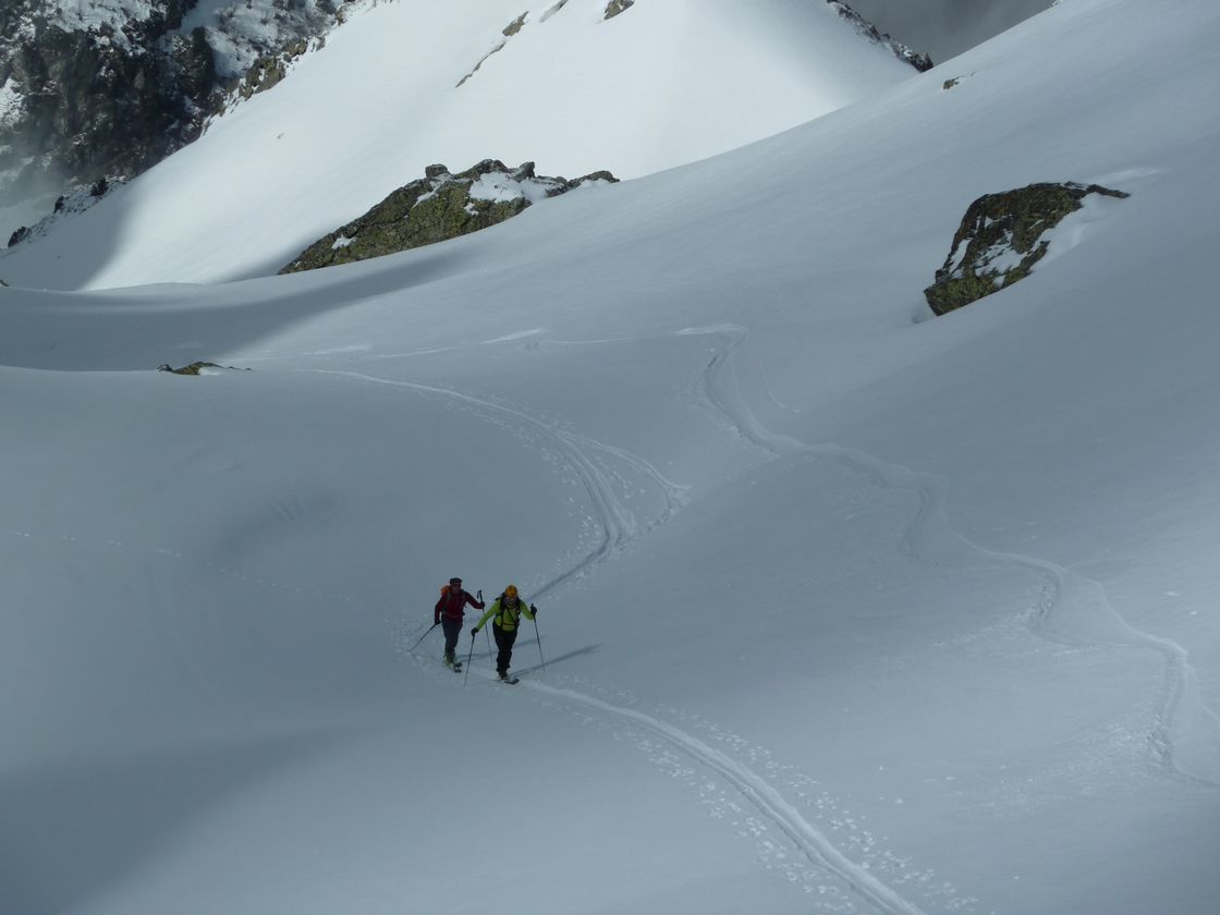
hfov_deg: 11.7
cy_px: 458
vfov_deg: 8.8
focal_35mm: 169
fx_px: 5956
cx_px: 610
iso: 80
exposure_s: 1/1000
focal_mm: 27.8
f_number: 6.3
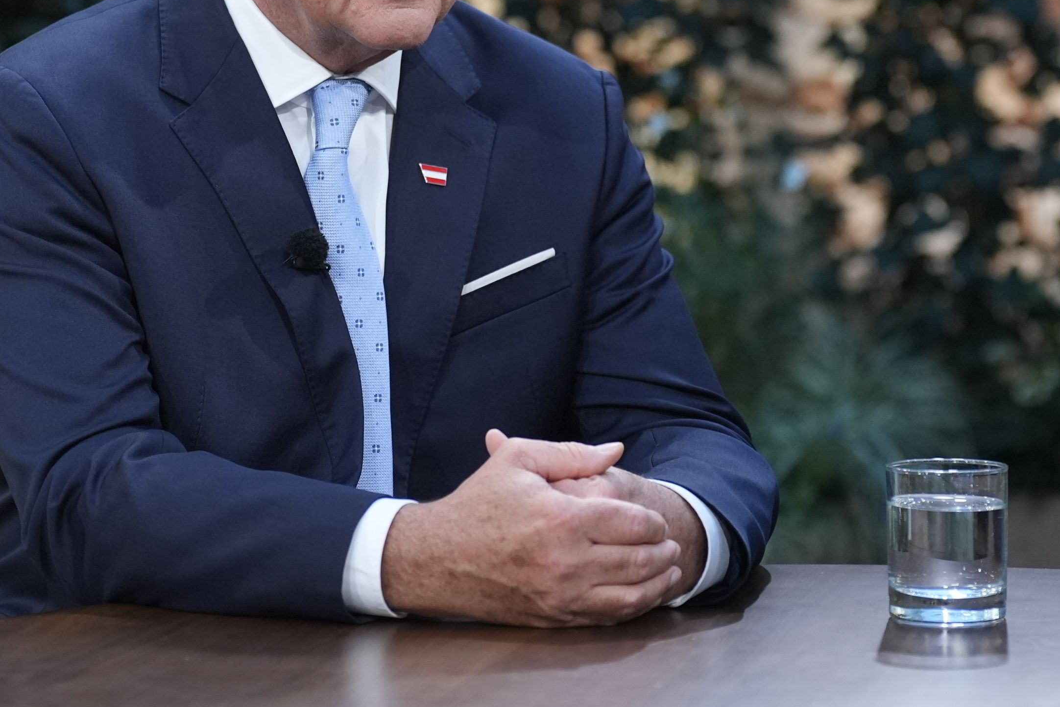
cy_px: 106
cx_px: 580
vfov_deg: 8.6
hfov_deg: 12.9
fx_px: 4682
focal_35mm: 159
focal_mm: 86
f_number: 3.2
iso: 2500
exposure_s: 1/400
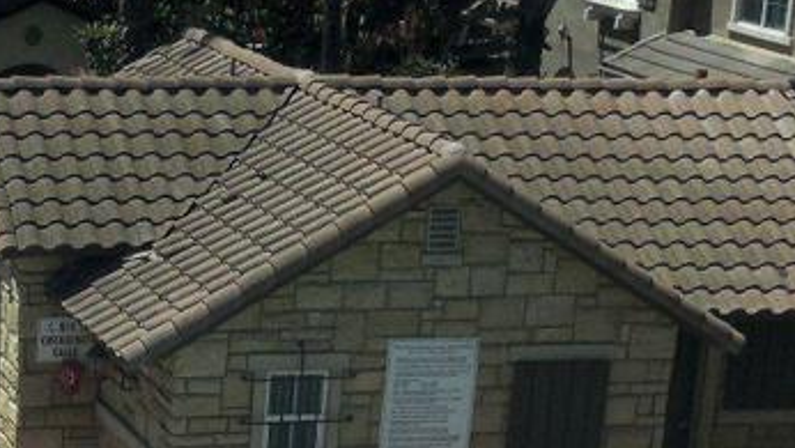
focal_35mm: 129
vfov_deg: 9.2
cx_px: 7
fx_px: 2721
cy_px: 671
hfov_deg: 16.3
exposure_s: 1/500
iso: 125
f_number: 7.1
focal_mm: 7.1
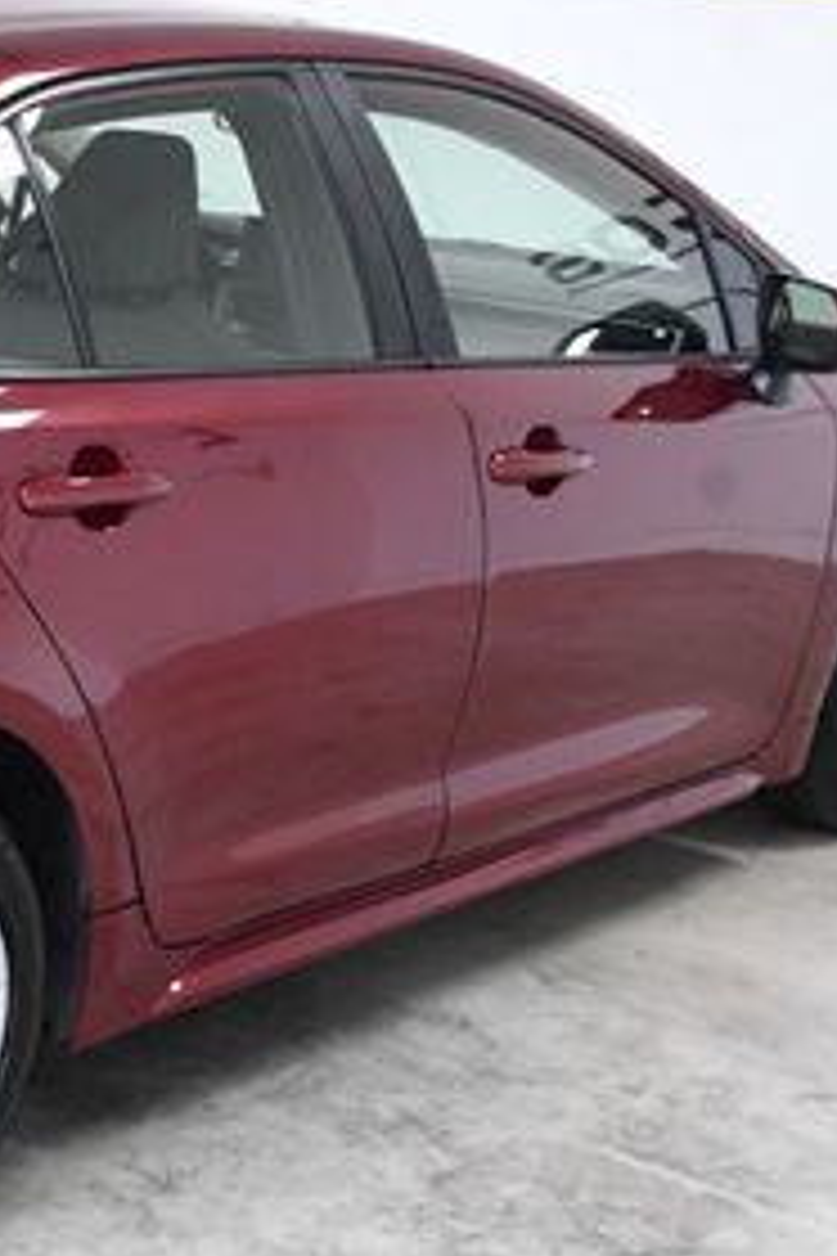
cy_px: 648
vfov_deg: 26.0
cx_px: -230
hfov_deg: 16.6
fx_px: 2720
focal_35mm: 78
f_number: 8
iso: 2500
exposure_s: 1/250
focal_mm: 23
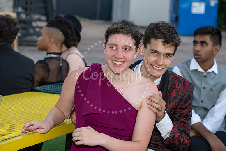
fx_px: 571
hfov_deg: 22.4
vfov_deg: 15.0
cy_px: 76
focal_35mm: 91
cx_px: 113
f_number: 5.6
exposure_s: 1/60
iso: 1000
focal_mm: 91
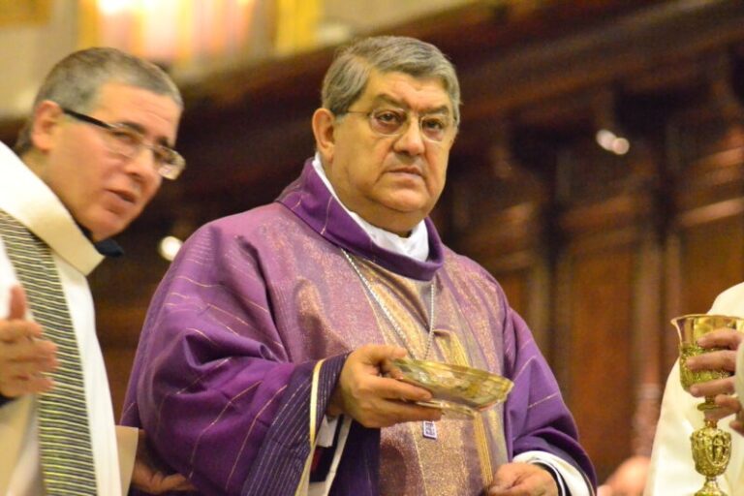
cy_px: 248
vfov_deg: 5.1
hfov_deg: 7.6
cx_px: 372
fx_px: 5580
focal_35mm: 270
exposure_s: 1/80
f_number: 4.5
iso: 12800
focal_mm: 180
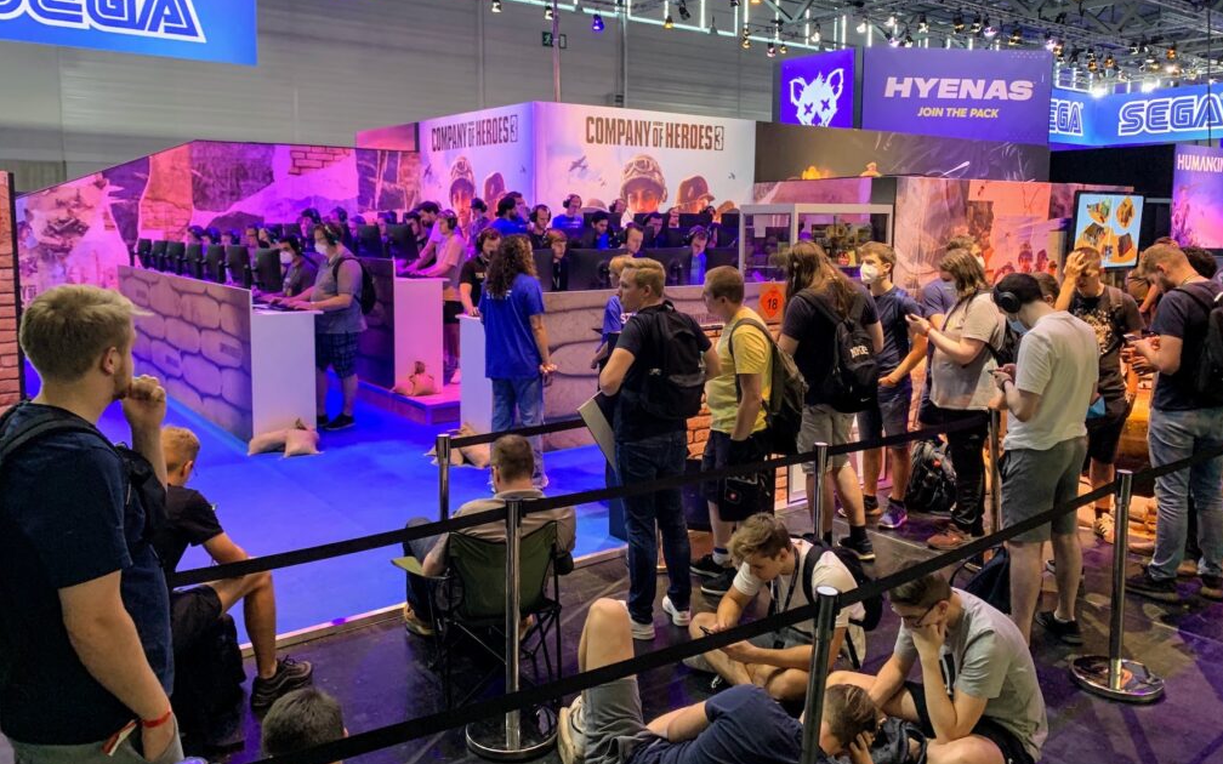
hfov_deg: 66.5
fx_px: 933
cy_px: 315
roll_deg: -0.4
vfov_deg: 44.4
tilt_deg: -6.6
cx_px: 620
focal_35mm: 28
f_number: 1.8
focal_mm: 4.25
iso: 320
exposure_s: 1/49
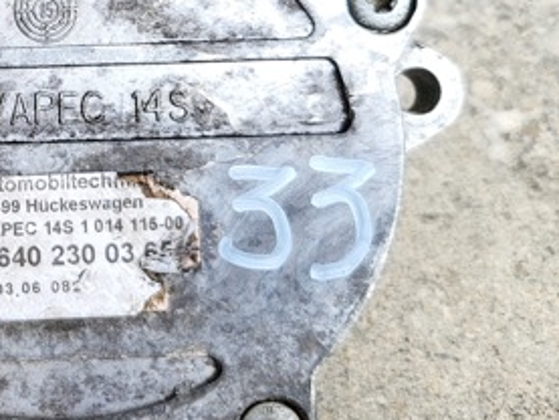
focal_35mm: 60
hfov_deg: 30.0
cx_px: 4
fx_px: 969
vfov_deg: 23.8
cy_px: 44
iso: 80
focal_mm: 5.4
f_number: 1.8
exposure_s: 1/100
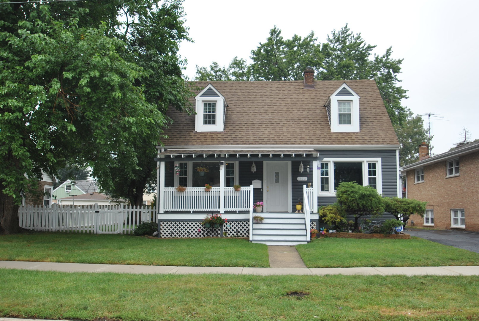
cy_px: 160
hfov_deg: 57.2
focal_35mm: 33
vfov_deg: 40.1
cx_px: 240
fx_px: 440
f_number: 4.5
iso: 100
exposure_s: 1/200
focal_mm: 22
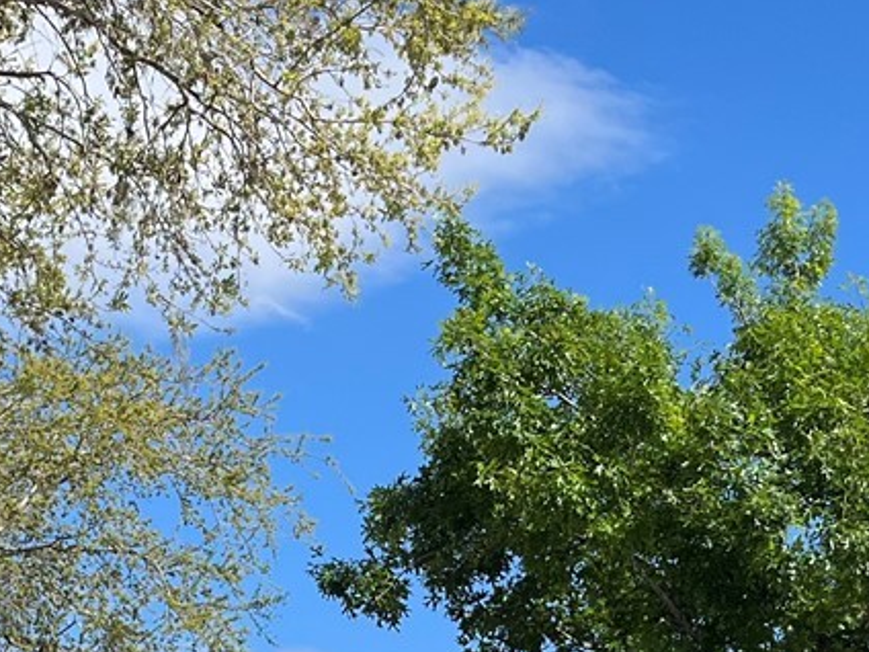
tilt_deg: +8.3
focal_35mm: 98
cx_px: 283
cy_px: 828
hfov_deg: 20.0
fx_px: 2460
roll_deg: -0.5
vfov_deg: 14.5
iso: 50
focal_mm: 5.1
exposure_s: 1/2825
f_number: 1.6
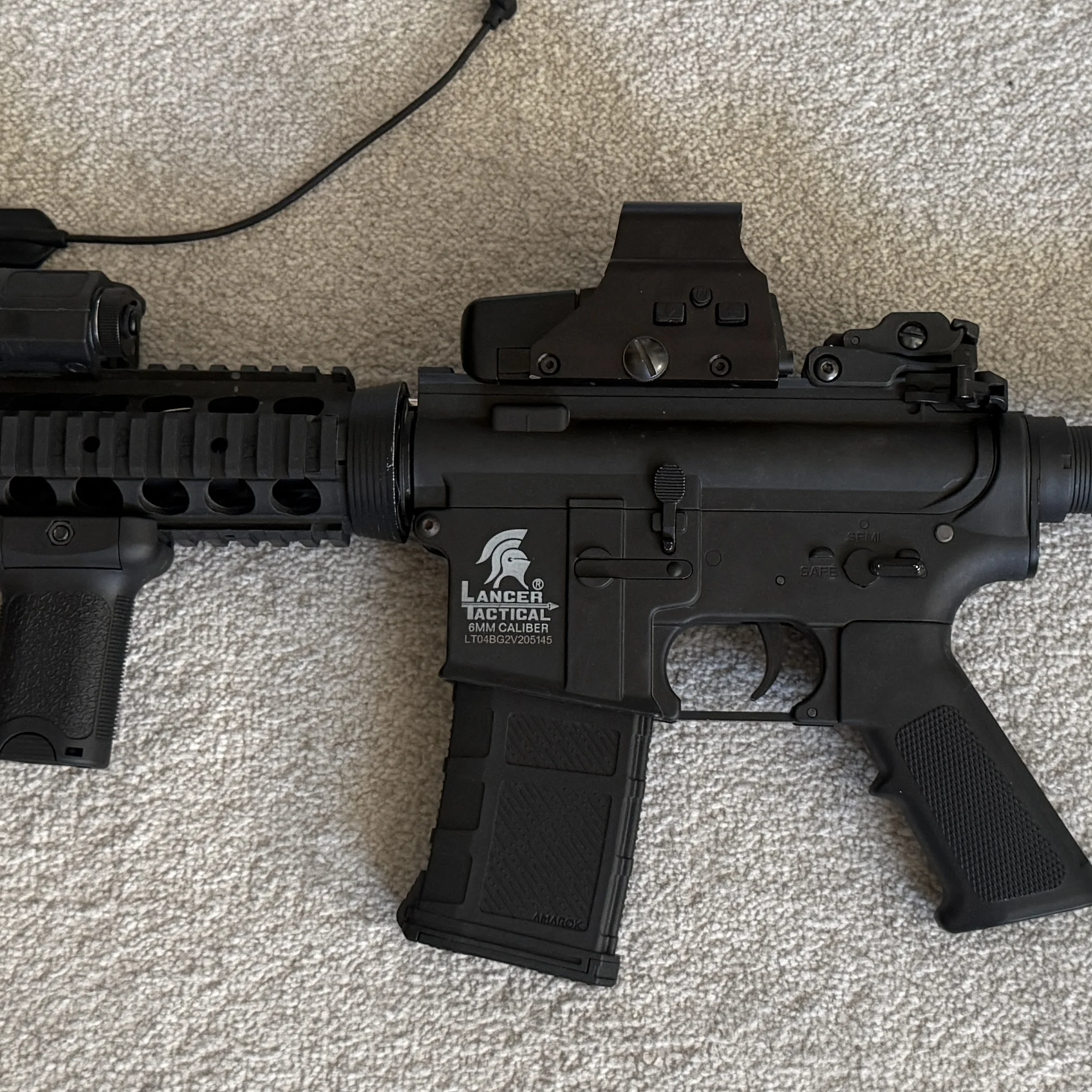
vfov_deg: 29.1
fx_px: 2106
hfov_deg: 29.0
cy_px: 530
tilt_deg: -74.9
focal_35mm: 59
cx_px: 657
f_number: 1.78
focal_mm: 6.76
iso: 320
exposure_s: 1/60
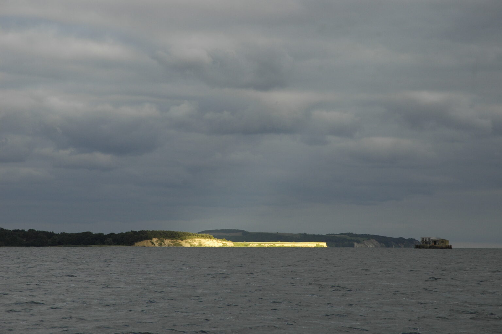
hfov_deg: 19.5
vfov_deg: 13.0
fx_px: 1463
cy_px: 167
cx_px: 251
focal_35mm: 105
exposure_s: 1/250
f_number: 8
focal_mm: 70
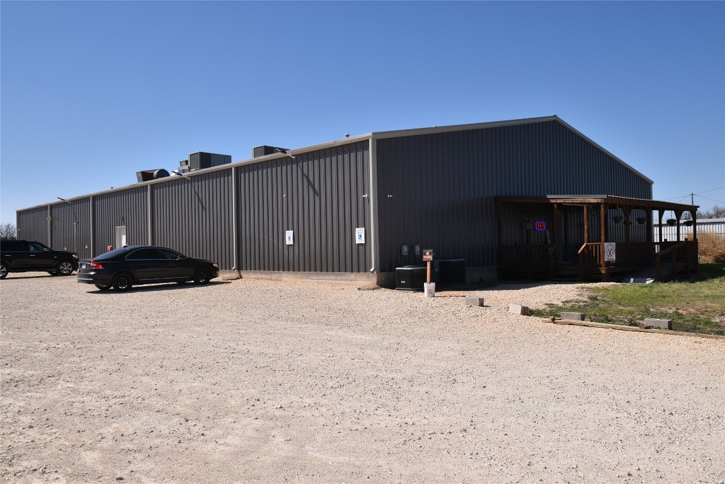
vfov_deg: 43.6
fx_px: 604
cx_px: 362
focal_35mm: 30
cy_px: 242
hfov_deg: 61.9
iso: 100
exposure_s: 1/200
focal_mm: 20
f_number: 13
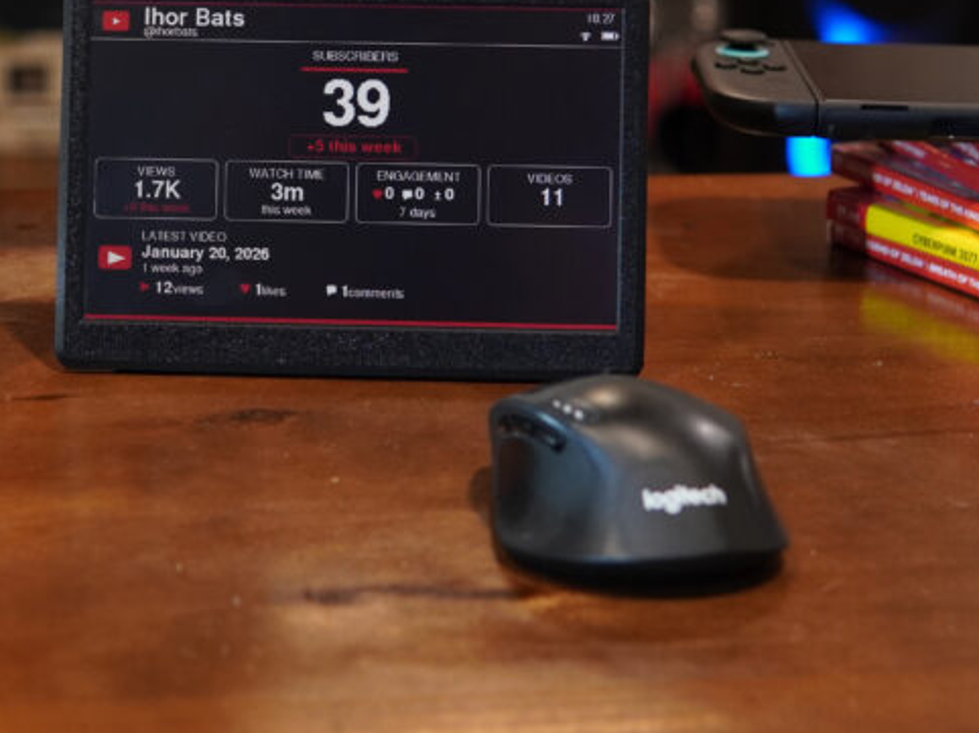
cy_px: 165
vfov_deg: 16.0
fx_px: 2601
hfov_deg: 21.2
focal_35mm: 92
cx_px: 290
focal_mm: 30
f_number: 3.2
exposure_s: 1/50
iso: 800
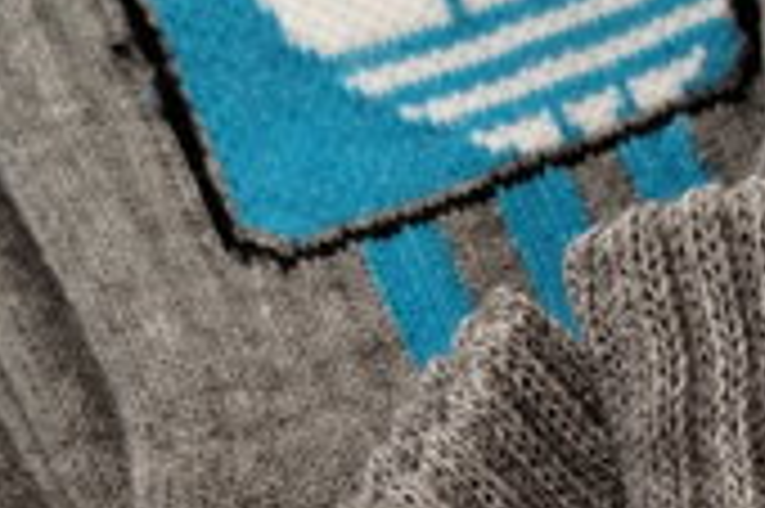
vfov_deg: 14.7
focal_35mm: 91
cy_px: 528
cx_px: 598
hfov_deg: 22.1
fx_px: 1932
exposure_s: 1/100
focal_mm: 4.27
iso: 581
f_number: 1.8
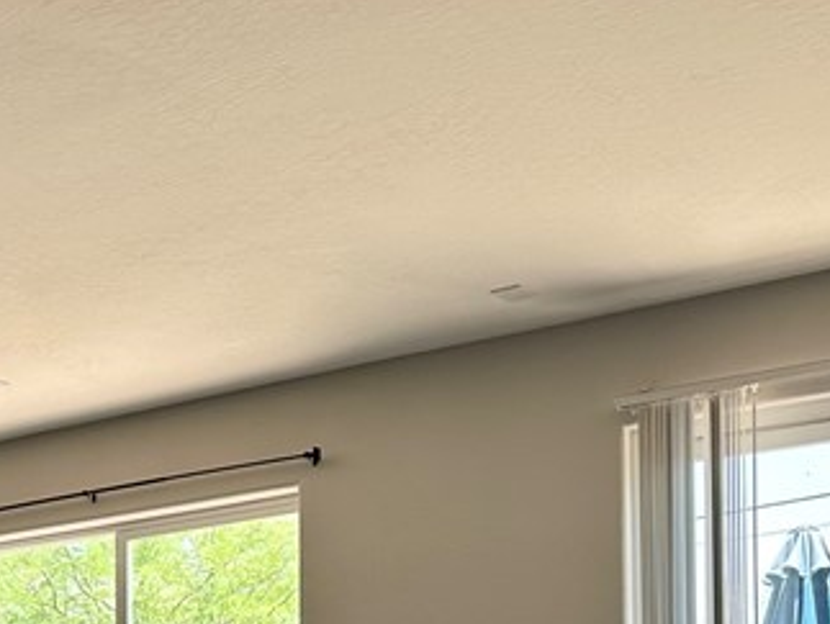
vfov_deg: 17.7
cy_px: 891
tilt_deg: -1.2
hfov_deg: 23.3
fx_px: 1824
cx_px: -188
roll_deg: +0.3
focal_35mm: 76
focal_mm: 6.86
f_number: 1.78
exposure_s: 1/260
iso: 80
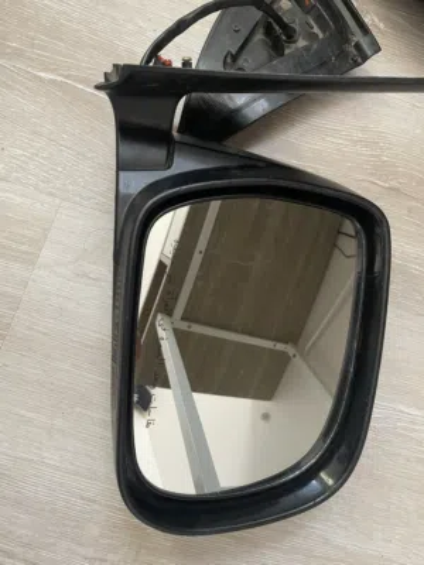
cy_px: 282
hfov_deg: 53.1
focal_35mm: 26
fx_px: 425
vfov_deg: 67.3
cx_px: 212
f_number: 1.6
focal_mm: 4.2
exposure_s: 1/60
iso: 250
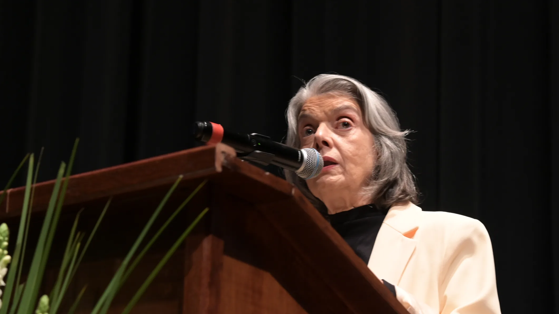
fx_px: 2253
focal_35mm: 152
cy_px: 148
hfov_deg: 14.1
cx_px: 329
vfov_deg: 8.0
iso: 2500
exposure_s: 1/100
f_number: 5
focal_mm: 120
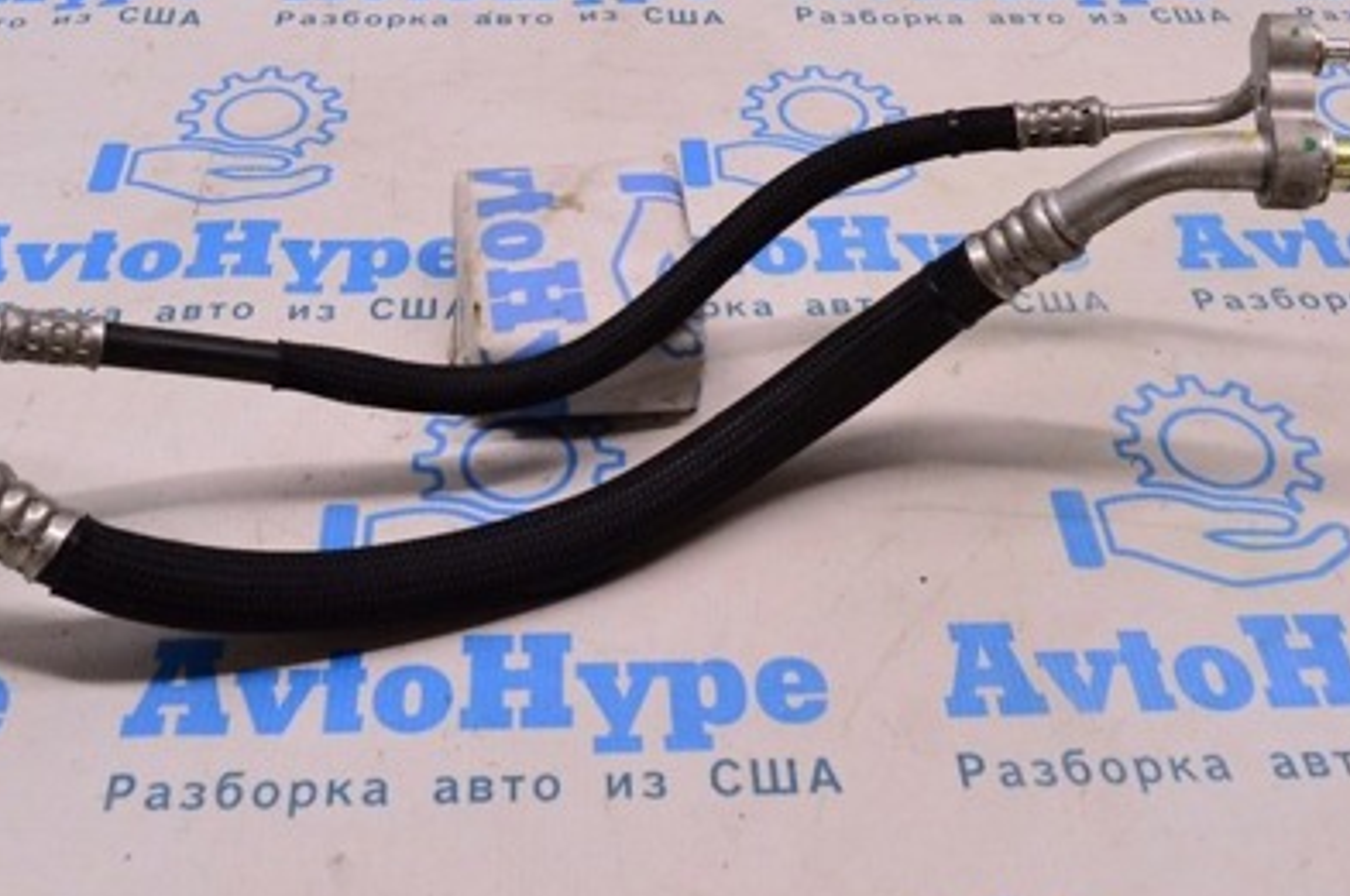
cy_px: 225
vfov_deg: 29.9
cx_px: 625
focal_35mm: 44
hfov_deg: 44.5
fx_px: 1648
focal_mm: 18
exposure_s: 1/125
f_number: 8
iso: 1600
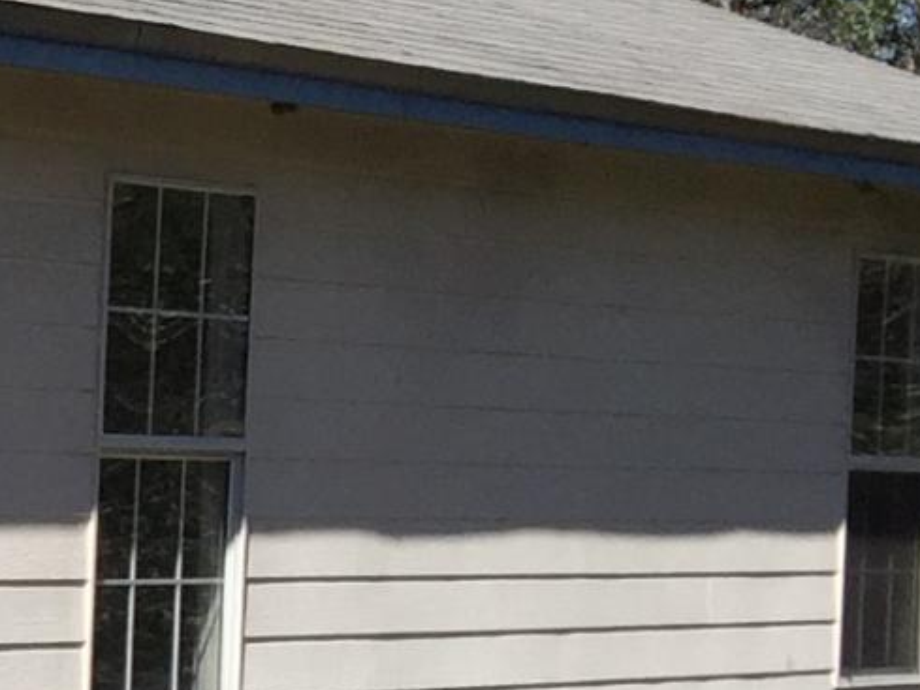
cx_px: -1590
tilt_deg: -4.3
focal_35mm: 178
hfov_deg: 9.4
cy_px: 814
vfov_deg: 8.3
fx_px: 4732
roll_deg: -0.2
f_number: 2.2
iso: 32
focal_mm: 4.15
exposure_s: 1/3597
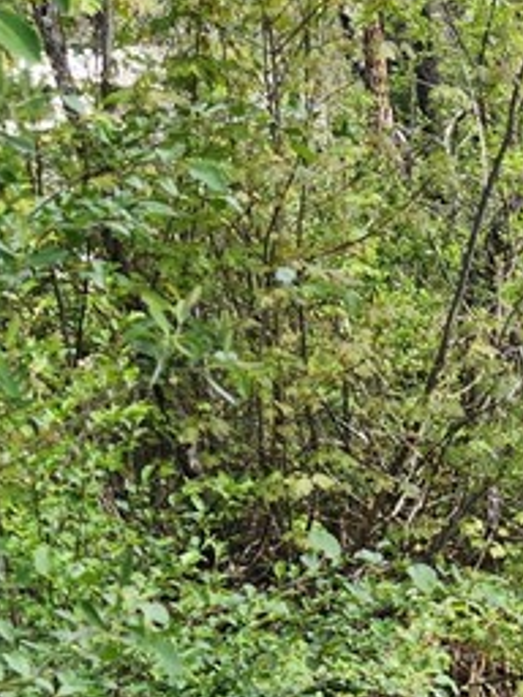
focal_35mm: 92
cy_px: 1105
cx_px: 558
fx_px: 1853
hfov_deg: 15.7
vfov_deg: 18.4
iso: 20
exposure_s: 1/636
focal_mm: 5.4
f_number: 1.8
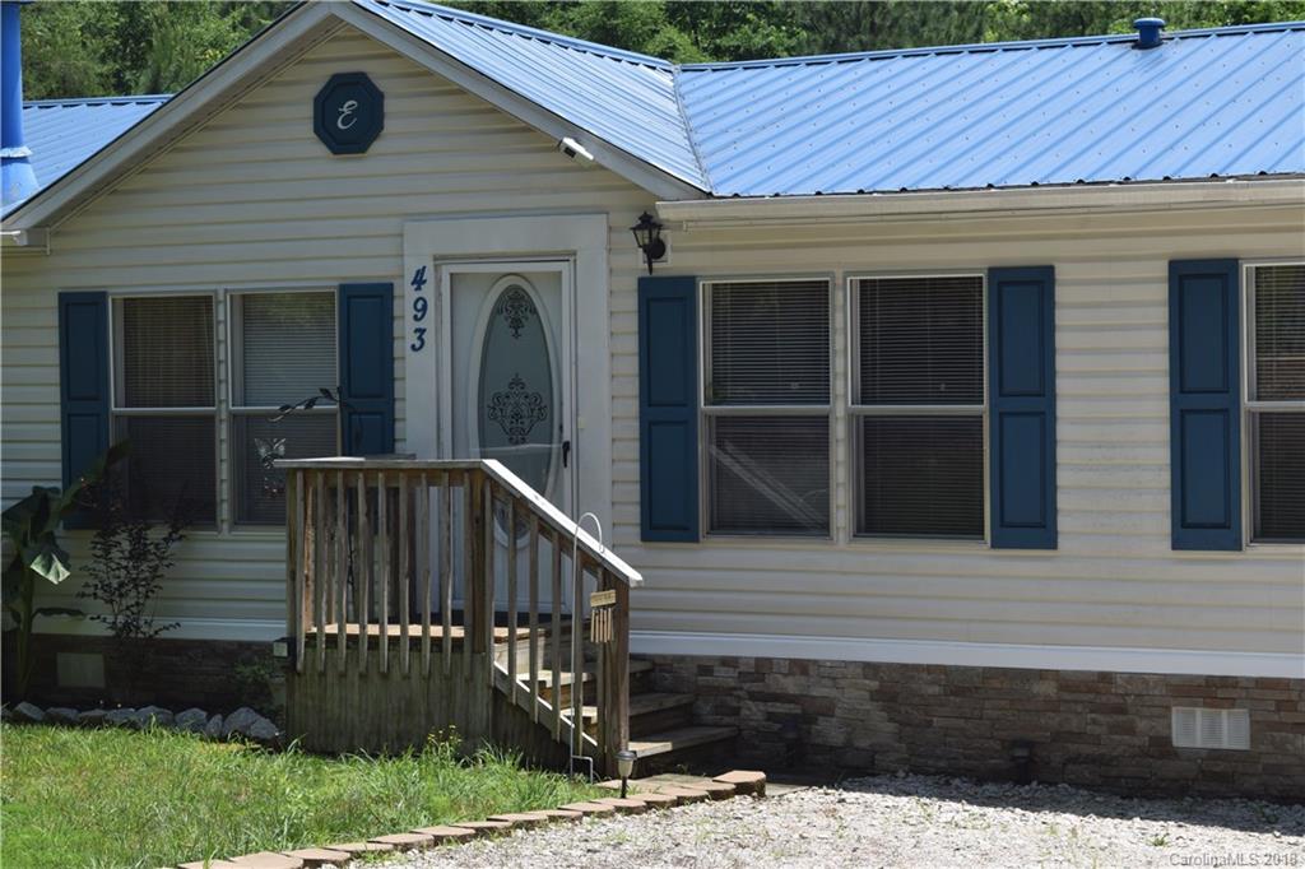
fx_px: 2989
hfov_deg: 24.6
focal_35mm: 82
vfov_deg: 16.5
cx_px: 652
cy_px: 434
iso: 200
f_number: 8
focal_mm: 55
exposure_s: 1/400
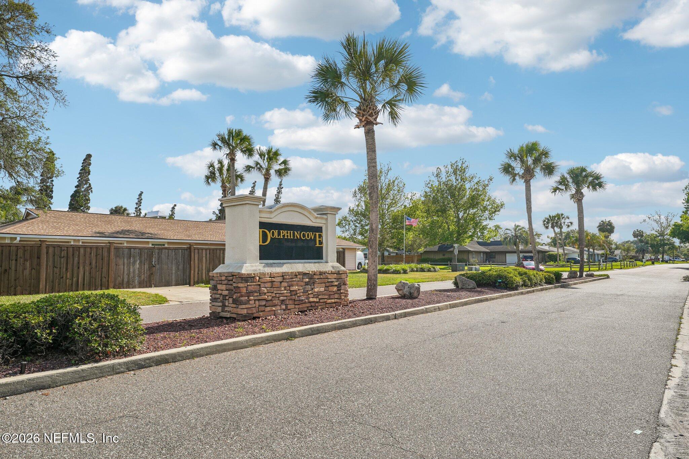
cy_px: 230
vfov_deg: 53.1
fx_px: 459
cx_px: 344
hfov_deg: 73.7
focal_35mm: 24
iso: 100
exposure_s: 1/200
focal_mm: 24
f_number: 11
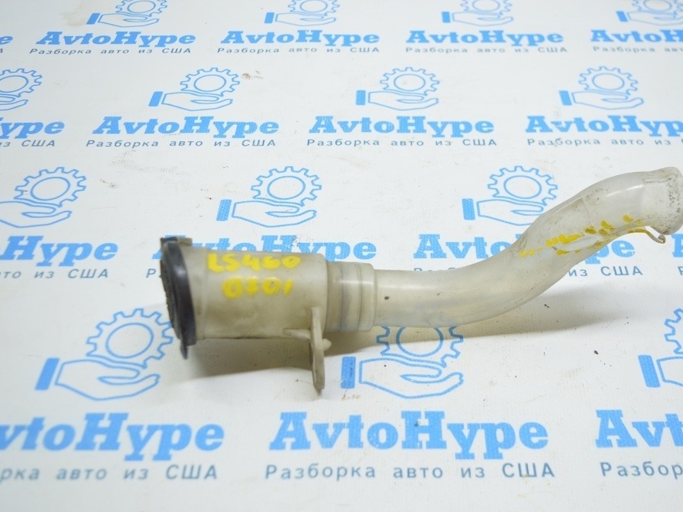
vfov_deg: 36.0
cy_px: 256
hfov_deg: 46.7
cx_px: 377
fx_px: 789
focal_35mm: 40
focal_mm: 24
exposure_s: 1/50
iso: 400
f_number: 4
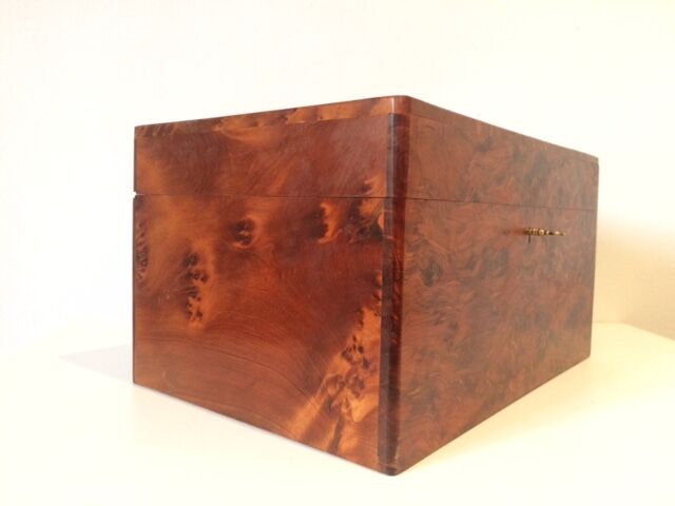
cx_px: 338
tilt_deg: -7.3
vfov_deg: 48.2
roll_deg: -1.8
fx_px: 565
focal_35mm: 29
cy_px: 253
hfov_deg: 61.7
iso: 250
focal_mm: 4.15
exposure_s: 1/33
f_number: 2.2
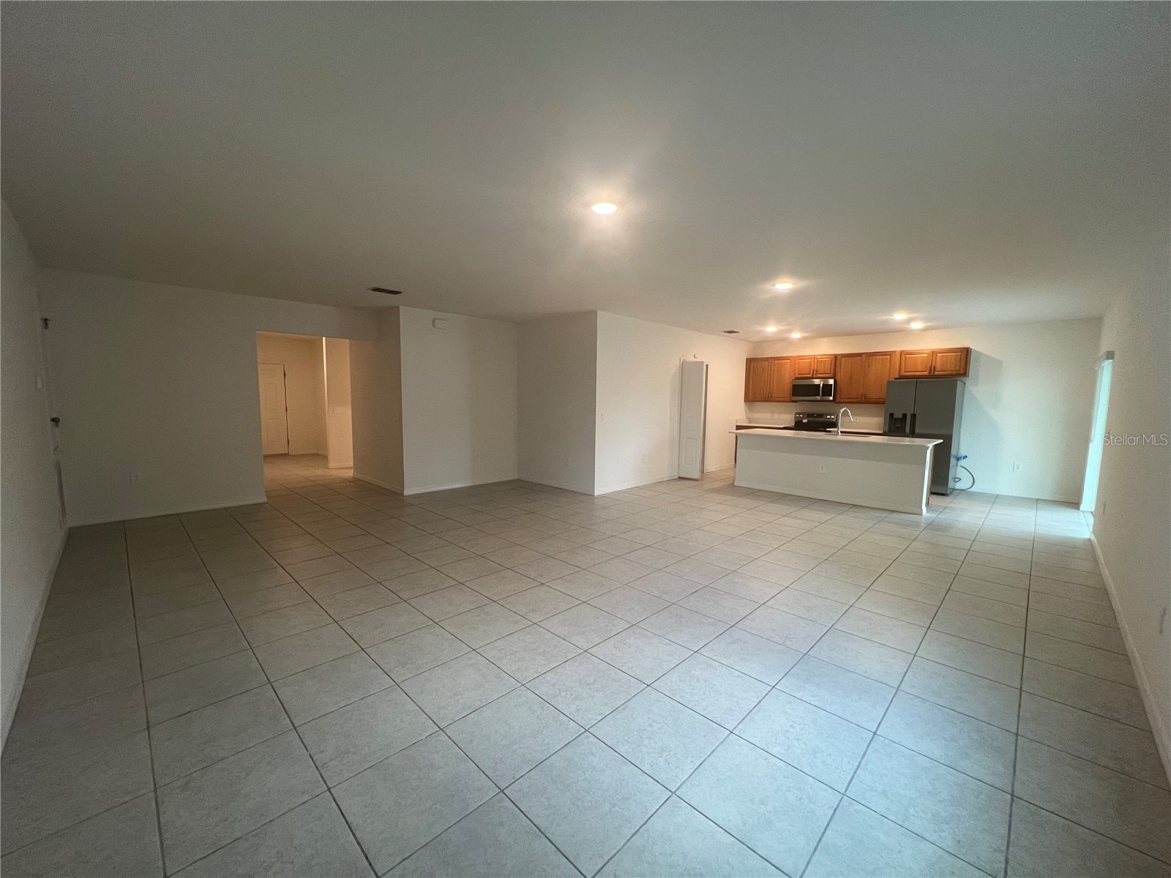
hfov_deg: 106.2
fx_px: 440
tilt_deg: -3.9
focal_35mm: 13
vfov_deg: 89.9
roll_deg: -0.6
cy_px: 439
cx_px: 586
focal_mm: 1.57
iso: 200
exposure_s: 1/120
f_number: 1.8
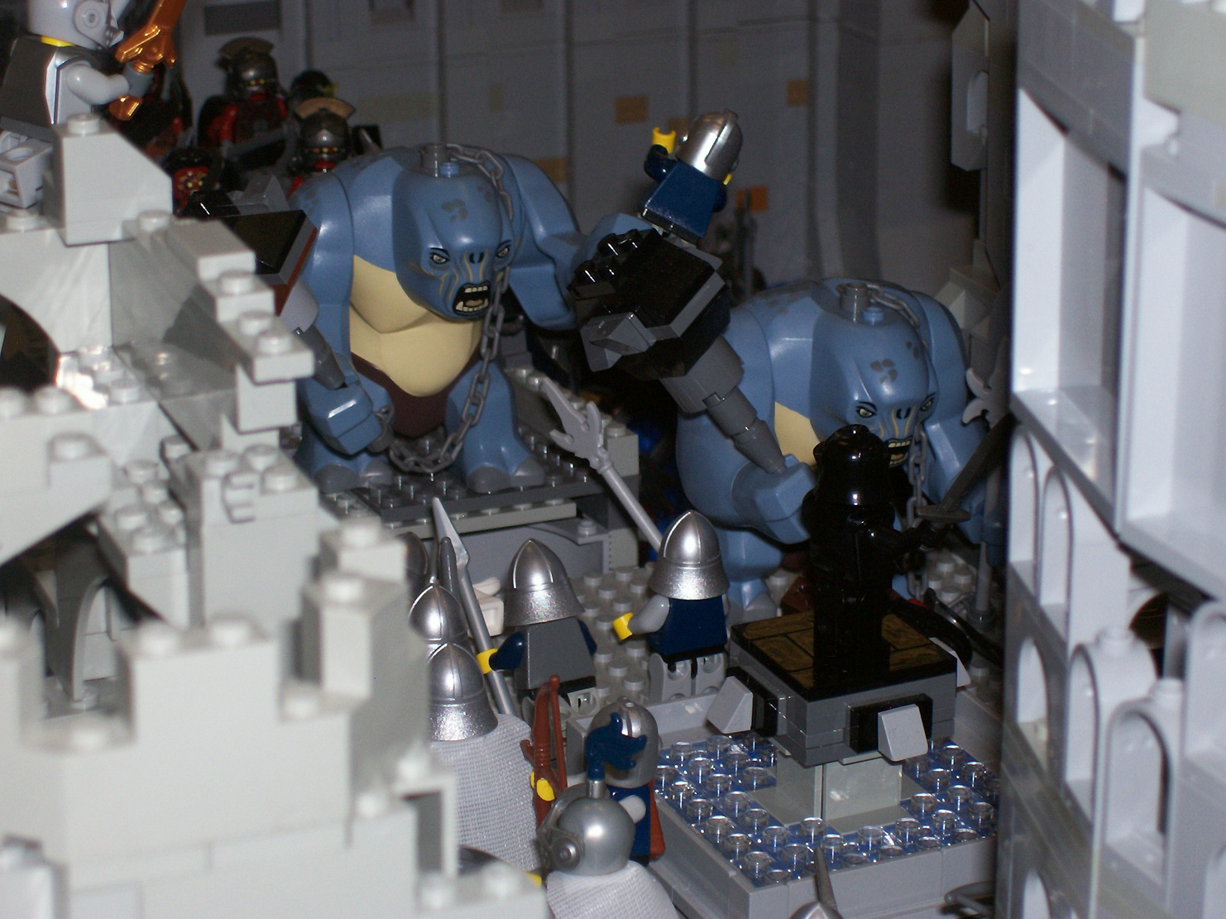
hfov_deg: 19.3
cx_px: 613
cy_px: 460
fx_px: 3613
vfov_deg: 14.5
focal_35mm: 102
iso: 80
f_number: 4.6
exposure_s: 1/89.8
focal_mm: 16.8
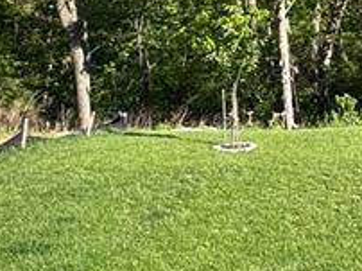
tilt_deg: -11.7
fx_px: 742
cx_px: 536
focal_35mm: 71
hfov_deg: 22.7
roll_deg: -1.5
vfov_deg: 20.5
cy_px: 63
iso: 50
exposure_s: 1/631
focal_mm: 2.22
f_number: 2.2
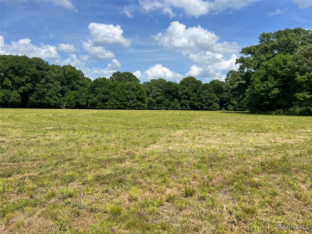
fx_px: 234
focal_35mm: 26
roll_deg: +0.0
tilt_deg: -3.6
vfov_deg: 53.1
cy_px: 117
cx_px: 156
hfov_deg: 67.3
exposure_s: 1/5319
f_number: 1.5
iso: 50
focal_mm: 5.7
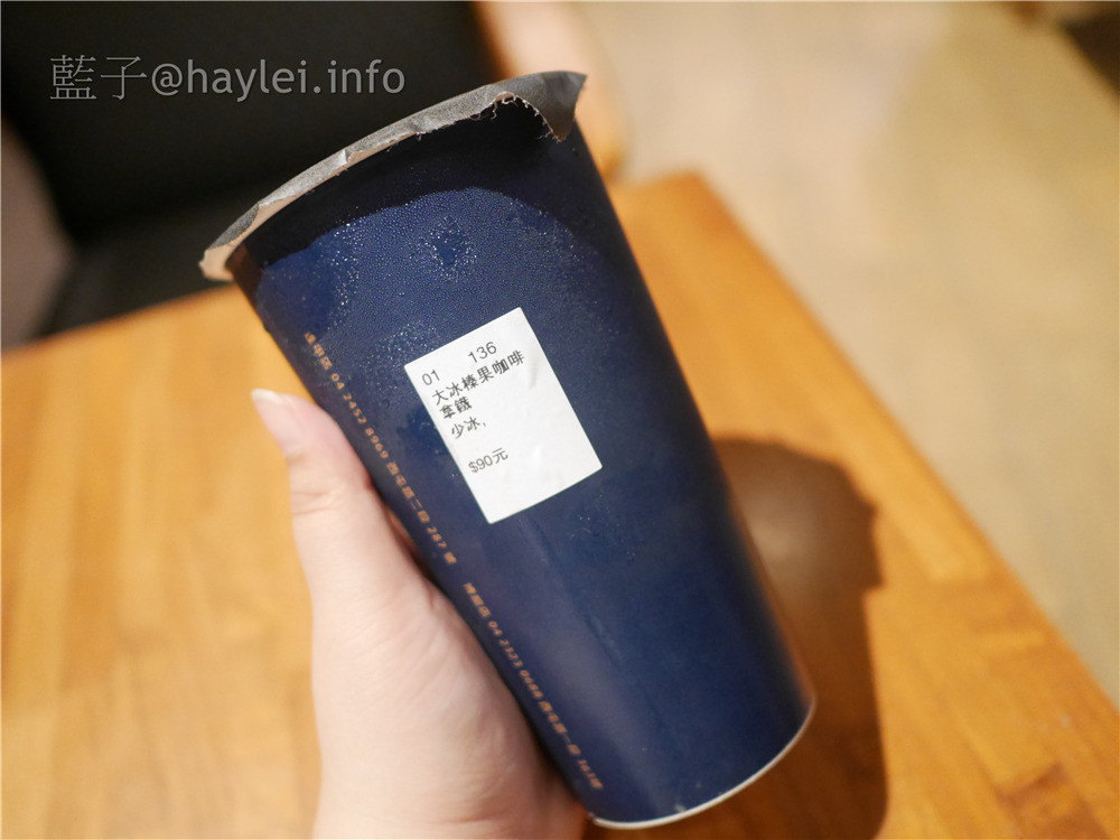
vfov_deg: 46.8
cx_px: 560
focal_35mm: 30
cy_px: 420
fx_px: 971
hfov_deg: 60.0
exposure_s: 1/125
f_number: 1.7
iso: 2000
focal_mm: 15
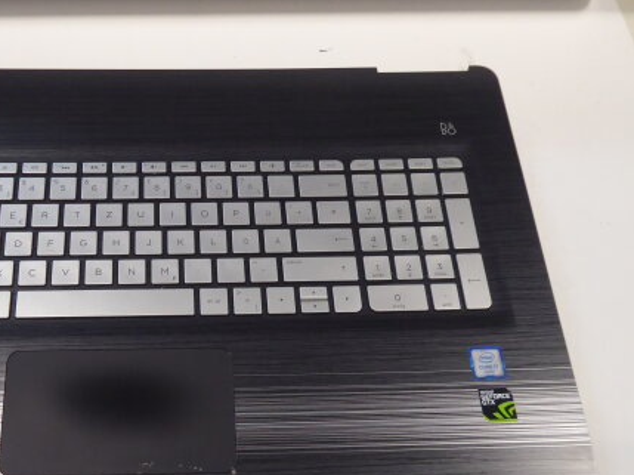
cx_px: 192
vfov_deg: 40.3
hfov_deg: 51.3
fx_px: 640
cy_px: 306
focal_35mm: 35
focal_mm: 4.3
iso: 400
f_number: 3.3
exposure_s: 1/60
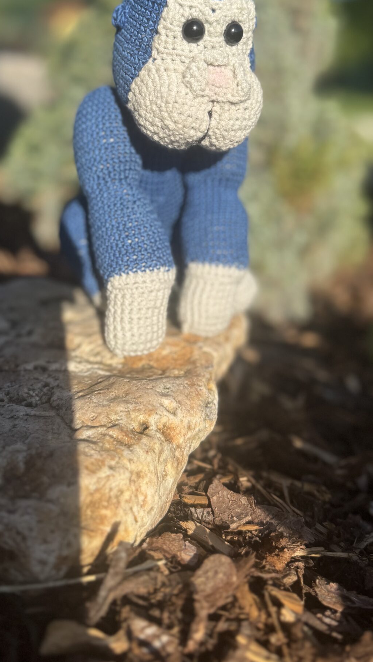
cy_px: 210
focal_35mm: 37
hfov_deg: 32.0
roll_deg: -5.9
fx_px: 650
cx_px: 163
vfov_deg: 52.8
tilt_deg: -12.0
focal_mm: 6.76
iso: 80
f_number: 1.78
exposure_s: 1/5814
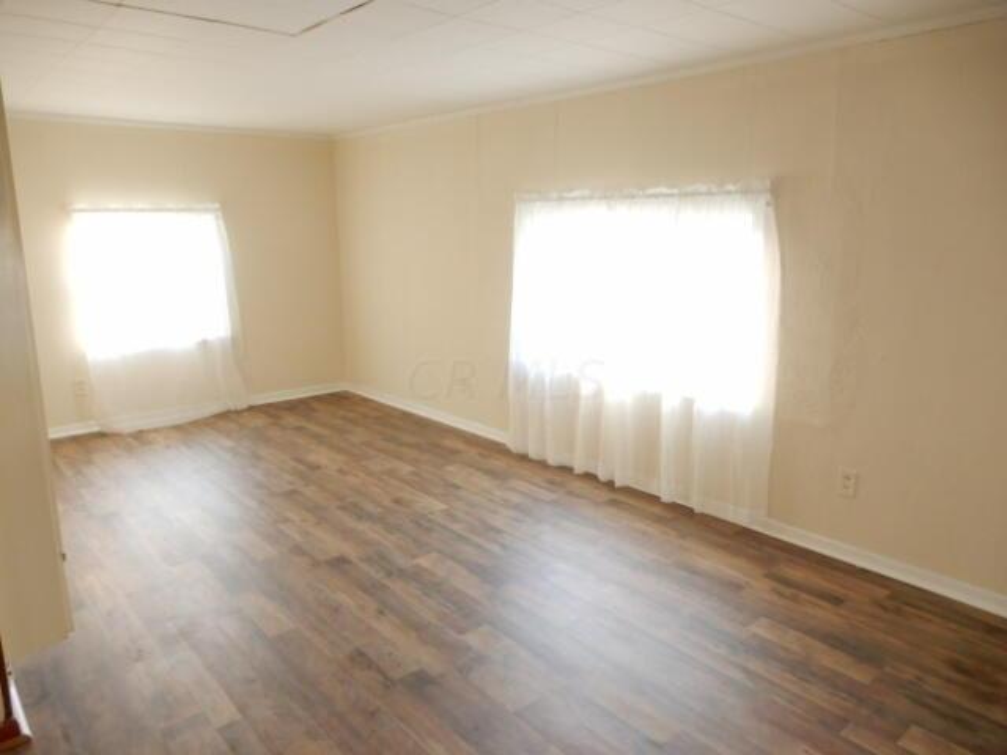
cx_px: 504
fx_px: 698
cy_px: 378
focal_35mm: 24
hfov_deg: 71.6
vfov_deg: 56.8
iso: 180
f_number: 3.4
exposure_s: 1/30
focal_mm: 4.3
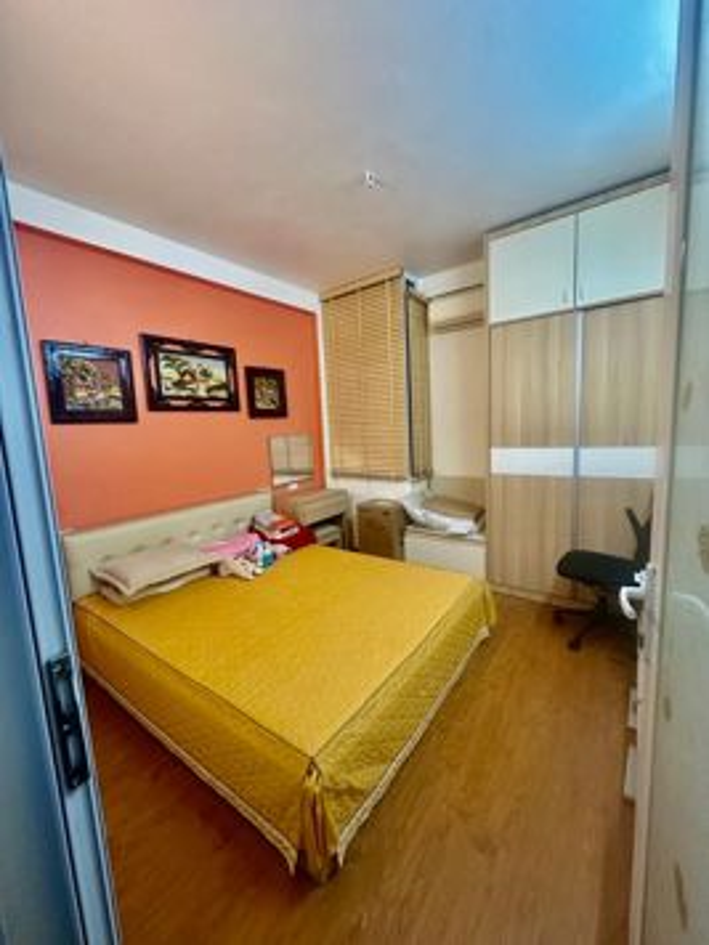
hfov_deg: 85.7
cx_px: 354
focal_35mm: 14
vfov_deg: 102.1
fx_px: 382
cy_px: 472
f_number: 2.2
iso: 500
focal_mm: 2.22
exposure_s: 1/50
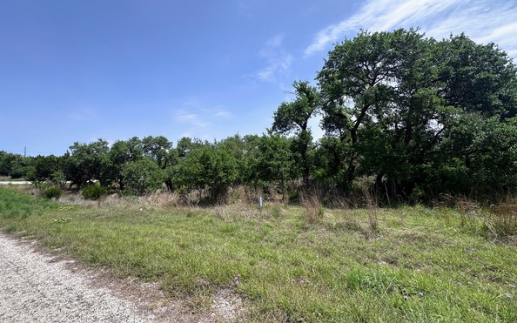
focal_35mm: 16
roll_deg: +3.1
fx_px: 225
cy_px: 138
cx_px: 242
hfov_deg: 97.7
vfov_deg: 70.9
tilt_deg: +5.1
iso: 40
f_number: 2.2
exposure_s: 1/1949
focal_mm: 2.22
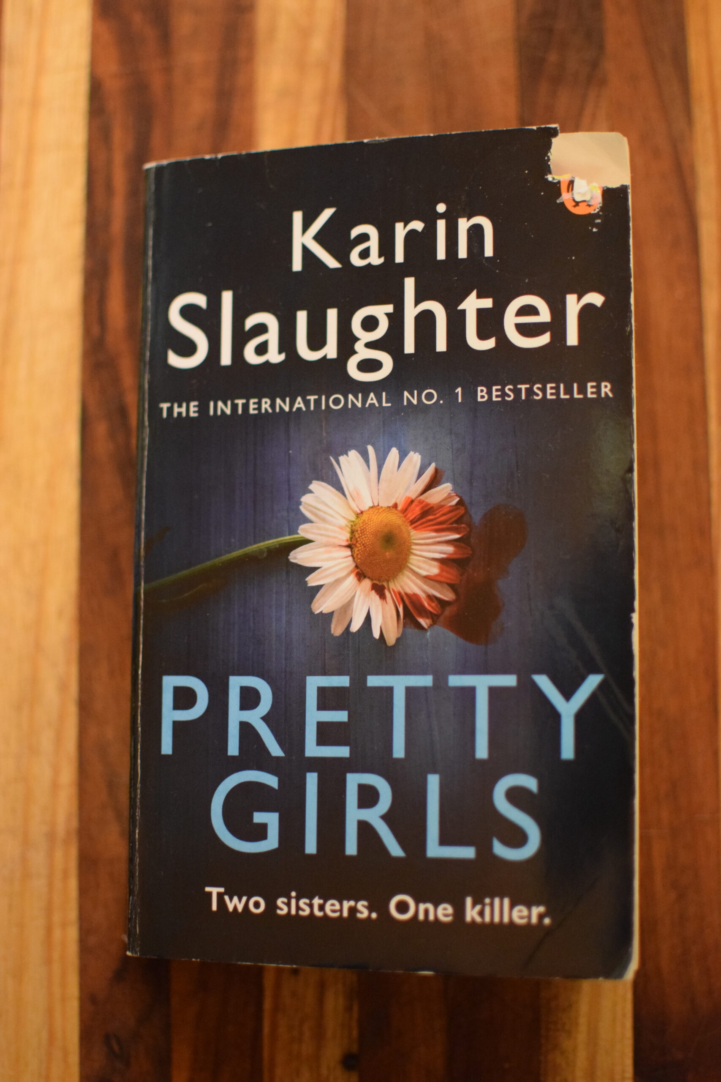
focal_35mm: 52
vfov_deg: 37.8
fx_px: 1577
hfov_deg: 25.8
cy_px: 541
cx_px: 360
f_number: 1.8
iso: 3200
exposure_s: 1/60
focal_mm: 35
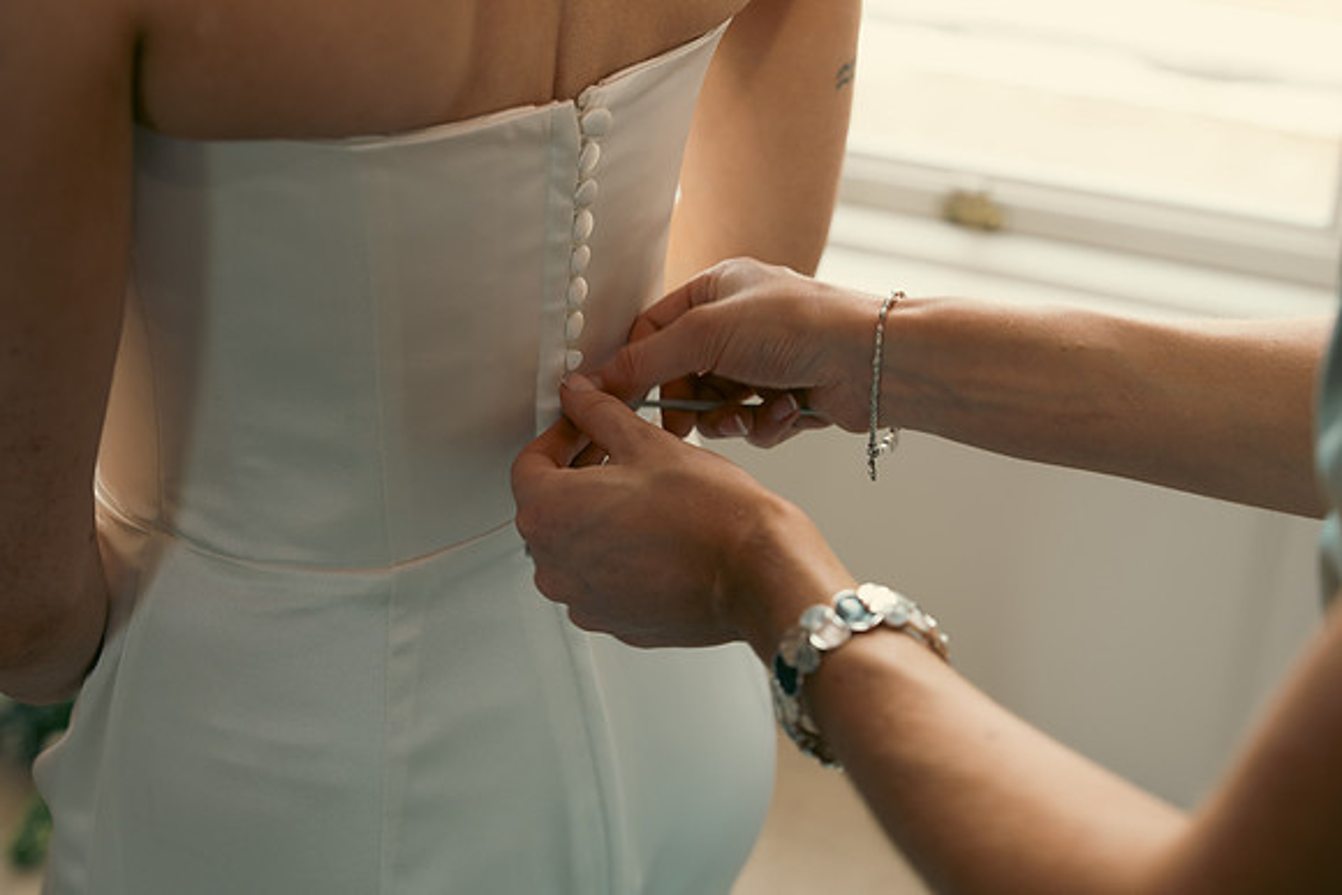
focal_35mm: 54
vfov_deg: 25.1
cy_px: 448
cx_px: 671
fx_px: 2013
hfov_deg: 36.9
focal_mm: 54
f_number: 3.5
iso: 320
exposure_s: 1/160
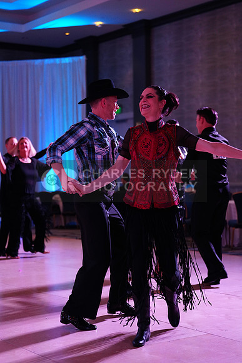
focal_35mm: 70
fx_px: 705
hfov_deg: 19.5
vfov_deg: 28.8
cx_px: 121
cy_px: 182
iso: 2500
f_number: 2.8
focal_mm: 70
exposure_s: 1/400
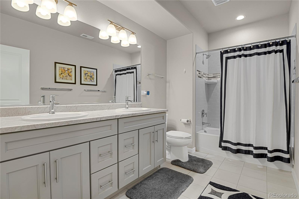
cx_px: 150
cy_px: 100
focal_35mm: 17
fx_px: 141
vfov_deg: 70.4
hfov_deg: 93.3
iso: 250
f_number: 8
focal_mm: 17
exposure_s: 2.5
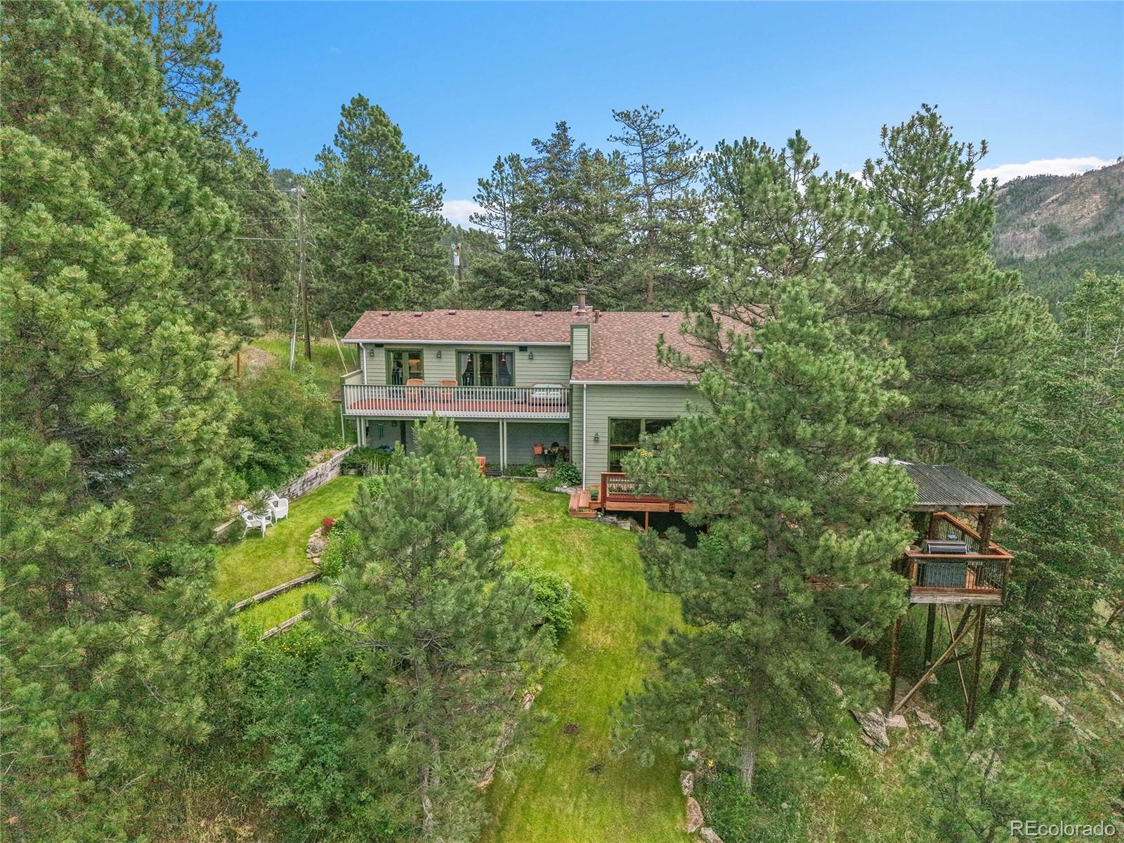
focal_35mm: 24
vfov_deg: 56.8
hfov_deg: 71.6
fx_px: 779
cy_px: 422
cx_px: 562
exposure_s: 1/6400
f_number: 1.8
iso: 440
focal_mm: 8.67
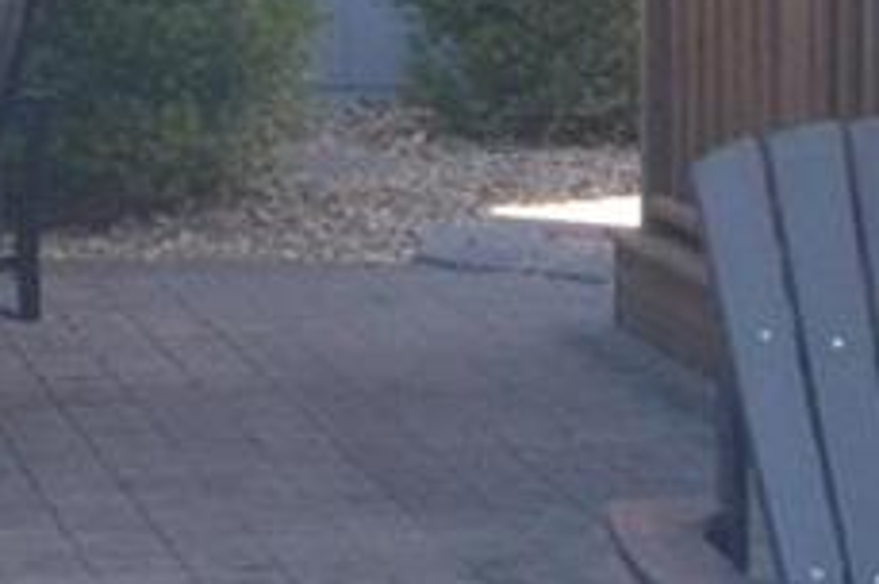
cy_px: -188
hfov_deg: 9.8
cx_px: 518
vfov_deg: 6.5
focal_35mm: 210
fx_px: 5120
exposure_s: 1/60
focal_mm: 20
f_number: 5.6
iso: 720
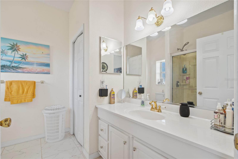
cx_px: 119
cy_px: 80
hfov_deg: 100.4
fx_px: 99
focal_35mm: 15
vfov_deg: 77.3
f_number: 9
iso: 100
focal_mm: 10
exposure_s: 1/5
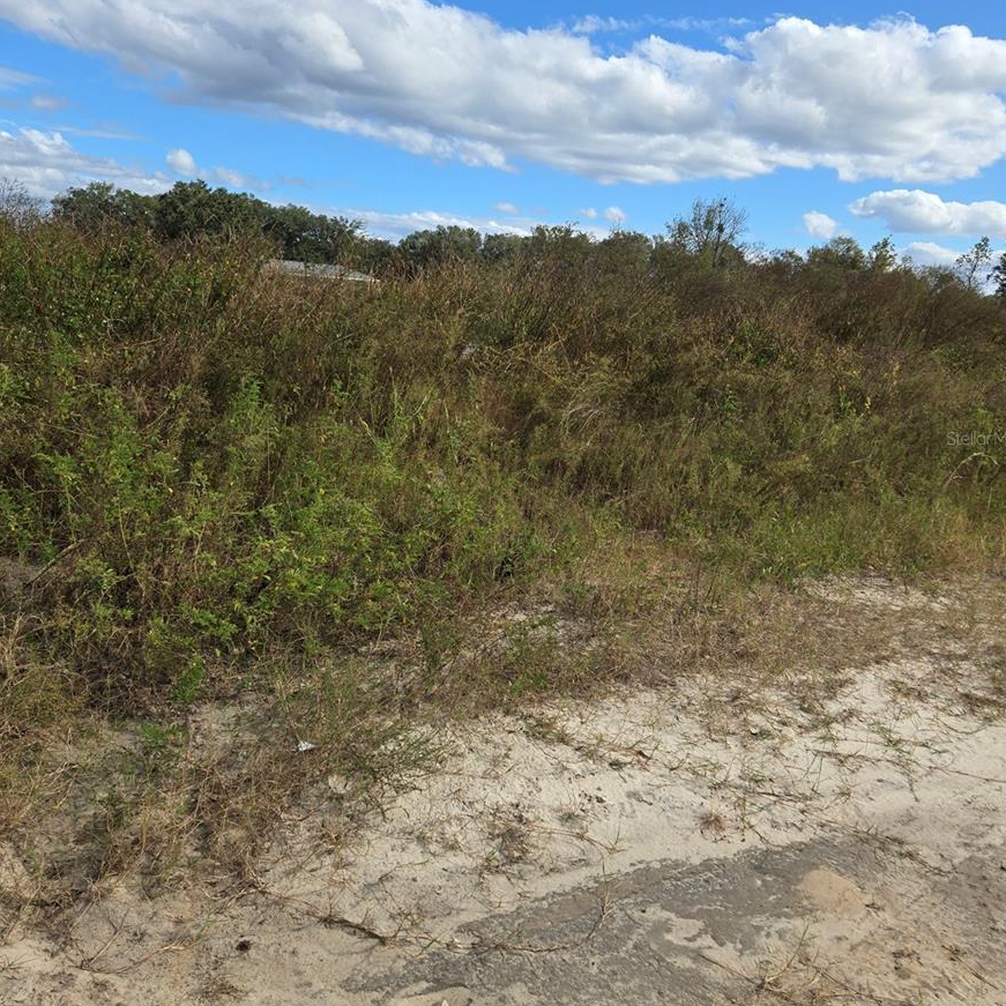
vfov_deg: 57.1
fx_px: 921
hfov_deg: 57.3
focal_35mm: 28
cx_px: 508
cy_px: 438
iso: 25
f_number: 1.8
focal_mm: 5.4
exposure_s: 1/2060
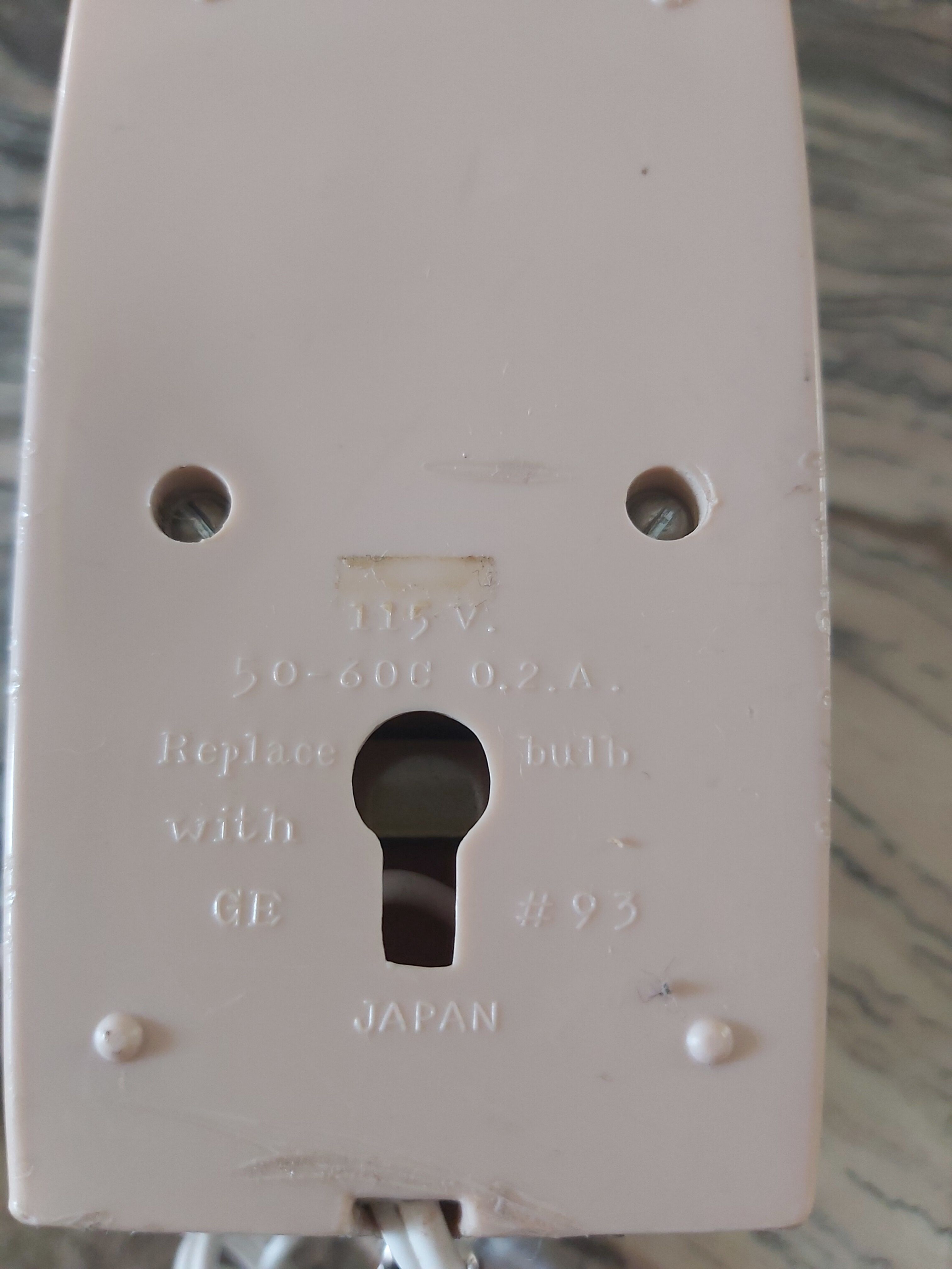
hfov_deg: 53.1
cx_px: 476
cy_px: 634
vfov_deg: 67.3
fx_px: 953
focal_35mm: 26
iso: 200
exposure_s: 1/50
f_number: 1.7
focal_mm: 3.92
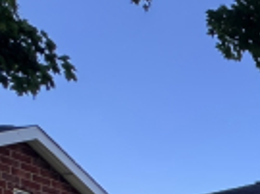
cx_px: 586
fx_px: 518
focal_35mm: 69
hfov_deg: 16.3
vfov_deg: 16.4
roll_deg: -0.1
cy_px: 386
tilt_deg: -1.5
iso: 40
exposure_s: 1/262
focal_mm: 2.22
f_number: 2.2
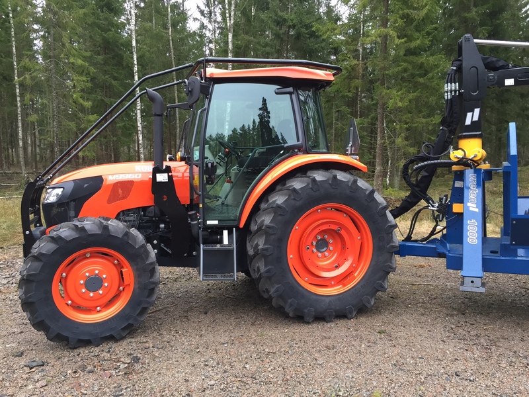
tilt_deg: -7.2
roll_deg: -0.7
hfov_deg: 61.7
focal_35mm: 29
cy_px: 198
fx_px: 443
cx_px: 264
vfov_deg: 48.2
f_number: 2.2
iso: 32
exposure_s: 1/30
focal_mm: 4.15
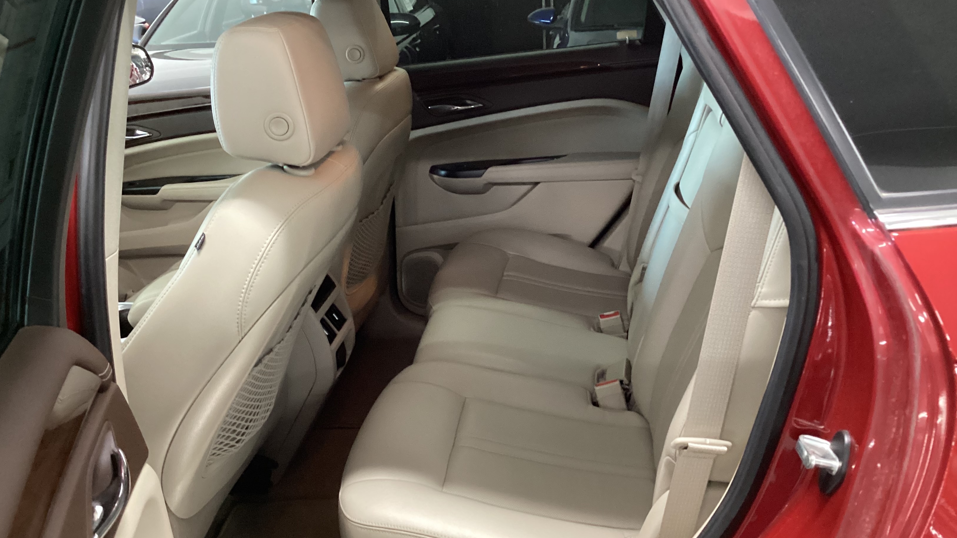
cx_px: 476
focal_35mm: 34
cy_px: 296
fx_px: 863
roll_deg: +2.5
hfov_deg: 58.0
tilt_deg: -24.2
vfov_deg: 34.6
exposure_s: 1/25
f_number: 2.4
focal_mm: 3.3
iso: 400
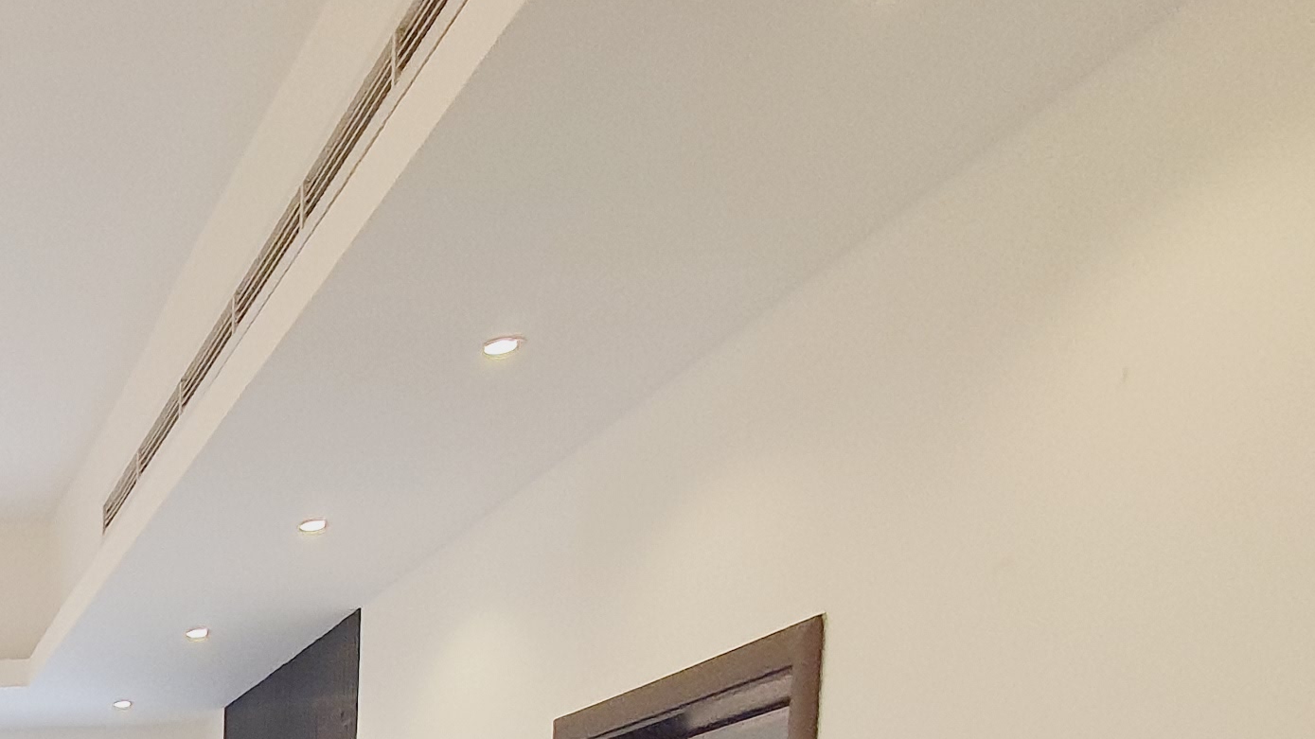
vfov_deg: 20.0
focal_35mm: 47
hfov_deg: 33.9
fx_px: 1639
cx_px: -318
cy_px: 1248
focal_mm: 1.8
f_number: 2.2
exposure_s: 1/50
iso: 50
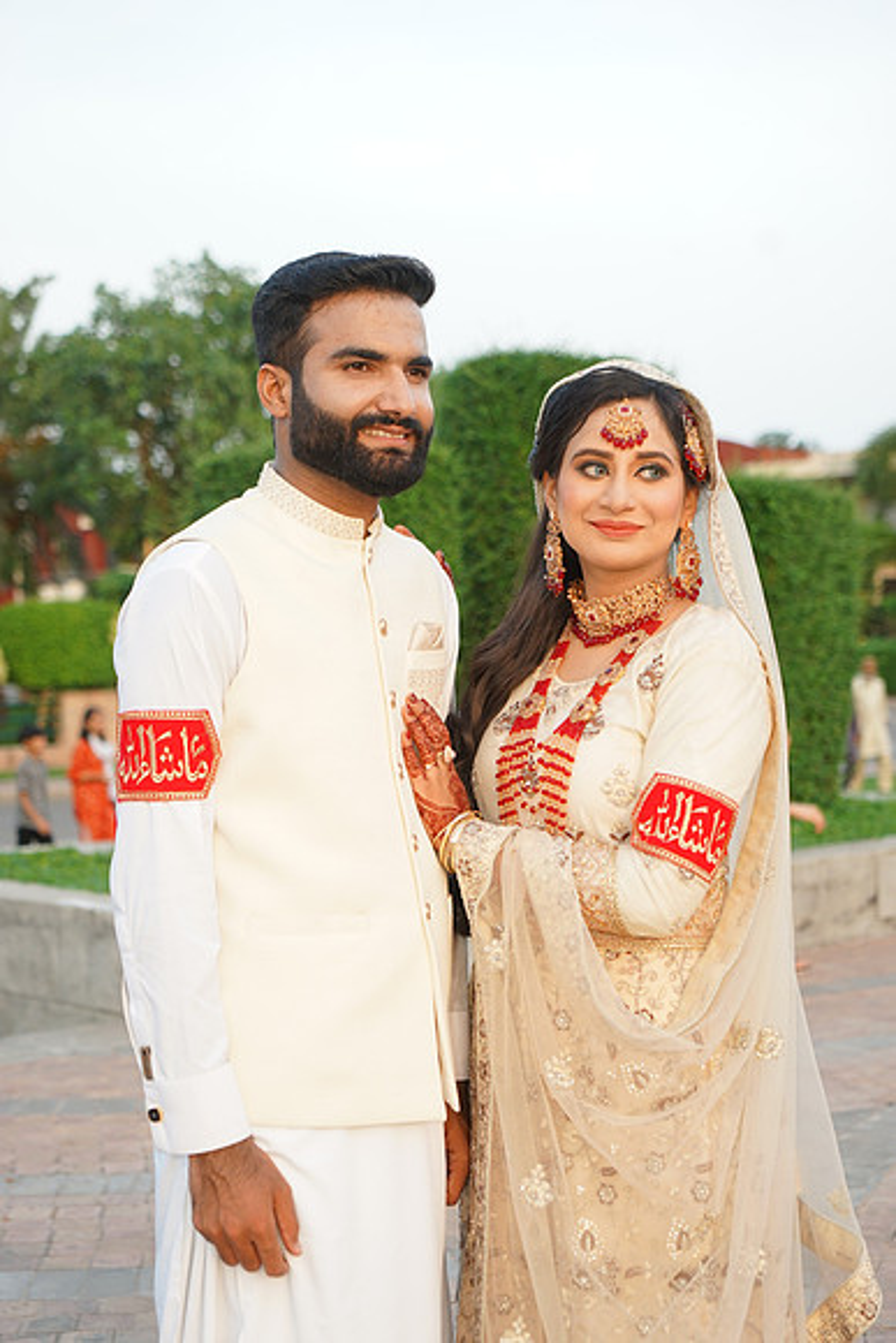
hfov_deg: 22.6
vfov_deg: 33.4
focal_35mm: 60
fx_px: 2238
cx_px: 448
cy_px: 672
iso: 400
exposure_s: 1/200
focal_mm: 60
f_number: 4
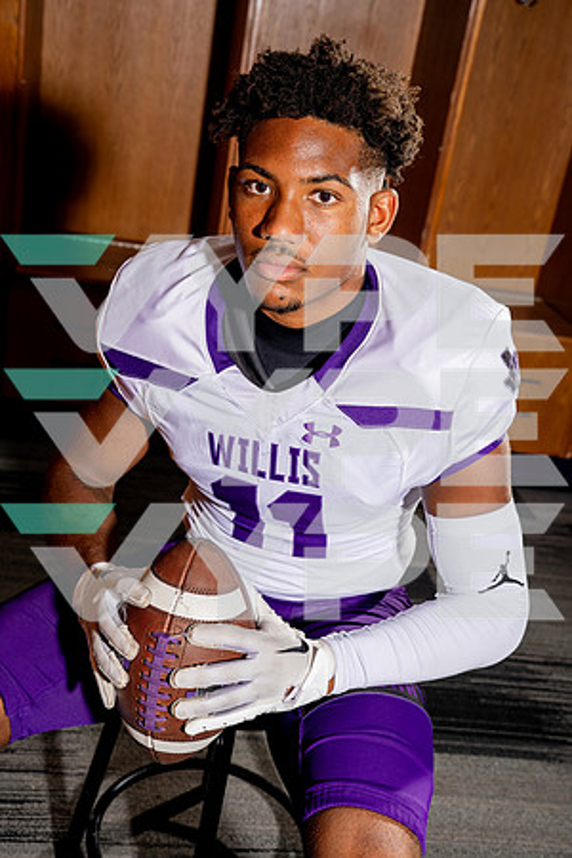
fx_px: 1072
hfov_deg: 29.9
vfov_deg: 43.6
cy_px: 429
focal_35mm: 45
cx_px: 286
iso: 100
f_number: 5.6
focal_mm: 45
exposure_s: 1/250
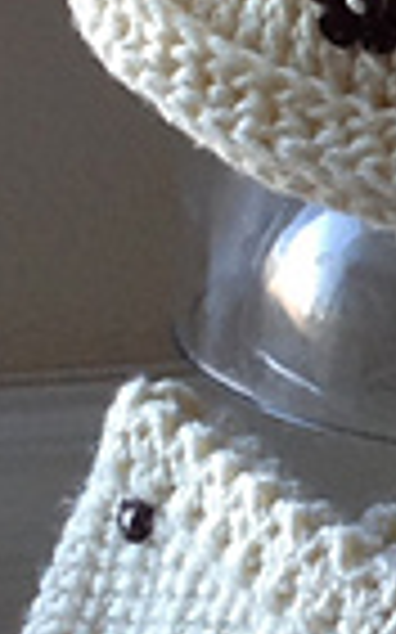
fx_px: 2904
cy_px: -139
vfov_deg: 12.2
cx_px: 594
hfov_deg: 7.7
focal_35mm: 168
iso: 50
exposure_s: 1/24
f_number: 2.4
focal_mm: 4.28
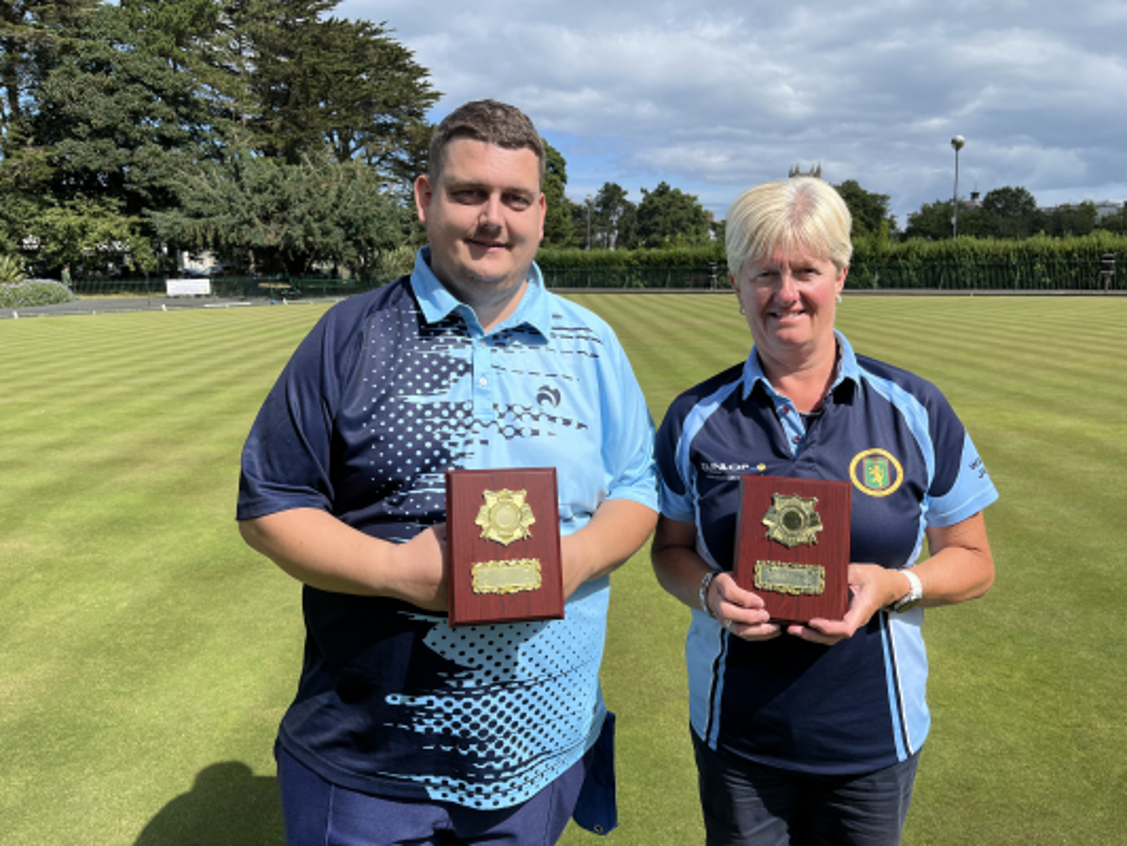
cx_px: 564
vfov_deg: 53.1
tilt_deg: -9.8
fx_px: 847
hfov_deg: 67.3
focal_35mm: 26
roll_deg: +0.7
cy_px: 423
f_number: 1.6
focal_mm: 5.1
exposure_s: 1/3745
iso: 50
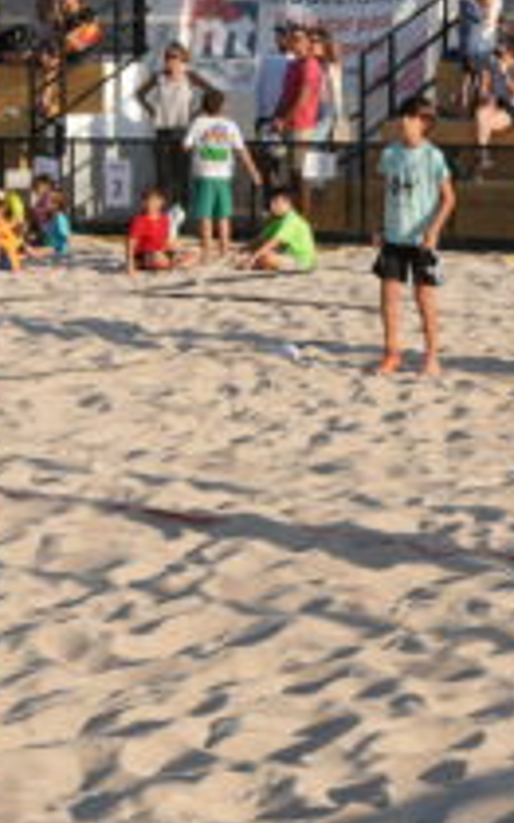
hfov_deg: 9.7
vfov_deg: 15.6
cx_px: 4
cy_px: 488
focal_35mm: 134
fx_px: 3007
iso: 100
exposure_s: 1/500
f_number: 5.6
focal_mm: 18
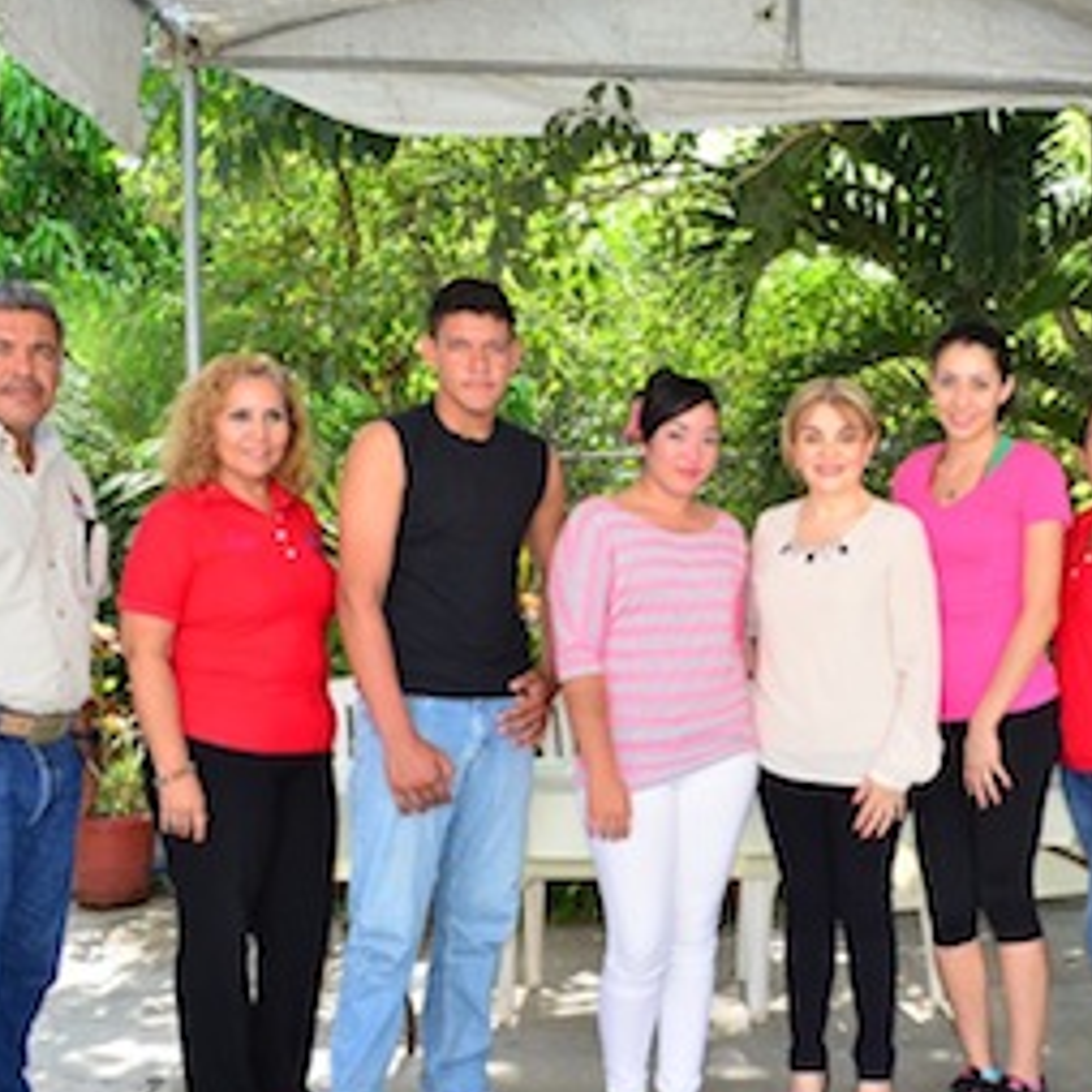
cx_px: 856
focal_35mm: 45
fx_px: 1606
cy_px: 621
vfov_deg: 37.5
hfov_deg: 36.4
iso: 400
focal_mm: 18
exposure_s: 1/200
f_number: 5.6
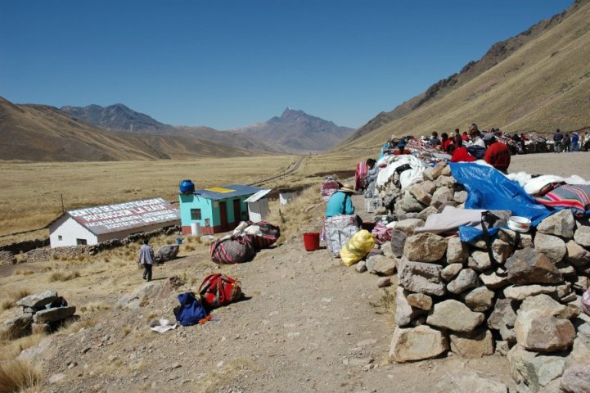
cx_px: 295
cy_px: 196
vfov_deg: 36.8
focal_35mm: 36
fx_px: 590
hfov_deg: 53.2
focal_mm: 24
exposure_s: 1/800
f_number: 8
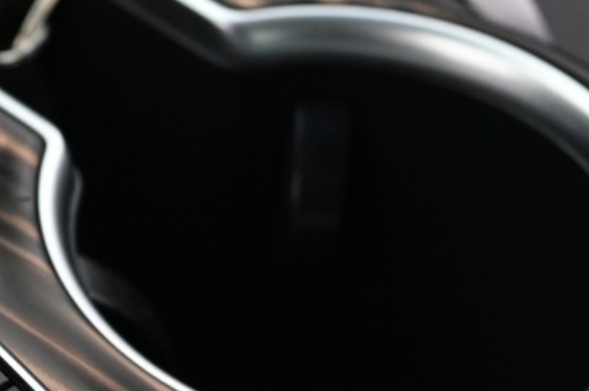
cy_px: 169
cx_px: -269
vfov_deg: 6.6
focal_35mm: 206
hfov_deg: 9.7
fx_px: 3366
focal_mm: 46
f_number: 4
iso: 2000
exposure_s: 1/20
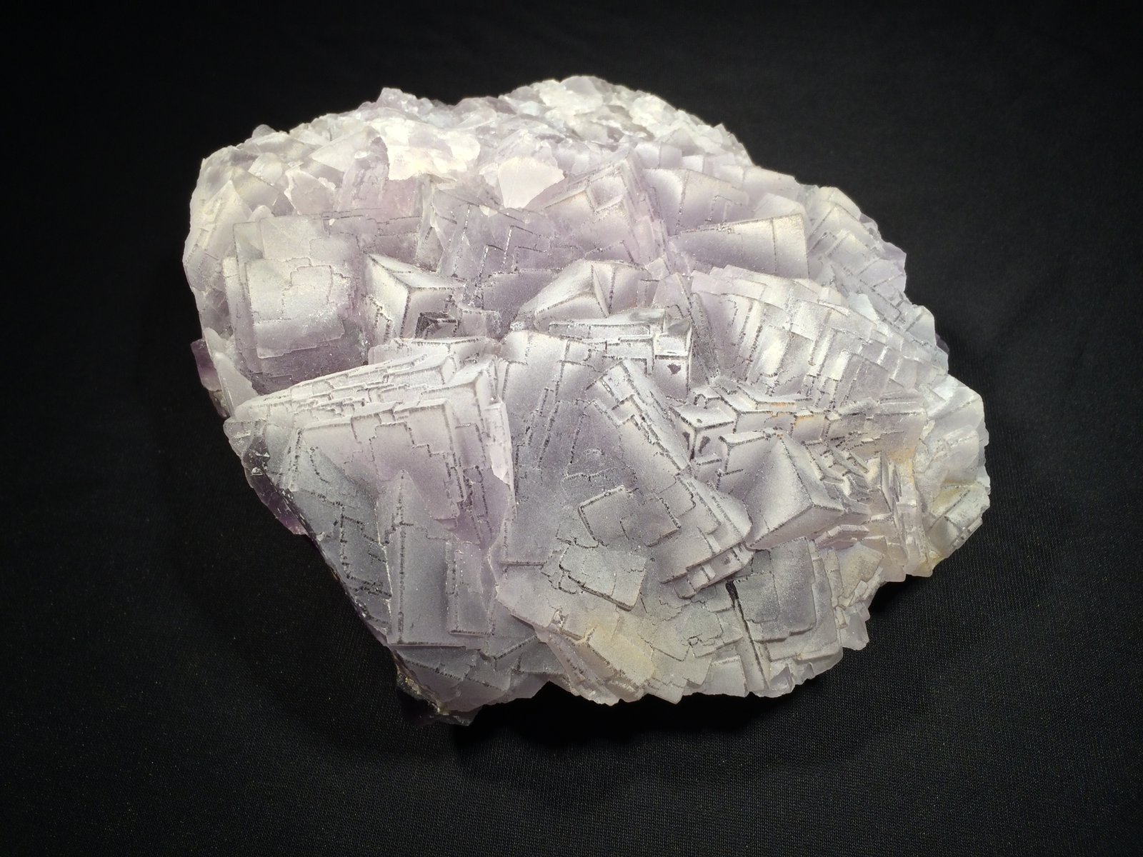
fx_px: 958
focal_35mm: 29
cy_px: 428
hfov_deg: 61.7
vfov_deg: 48.2
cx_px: 572
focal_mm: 4.15
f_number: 2.2
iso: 40
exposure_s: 1/120
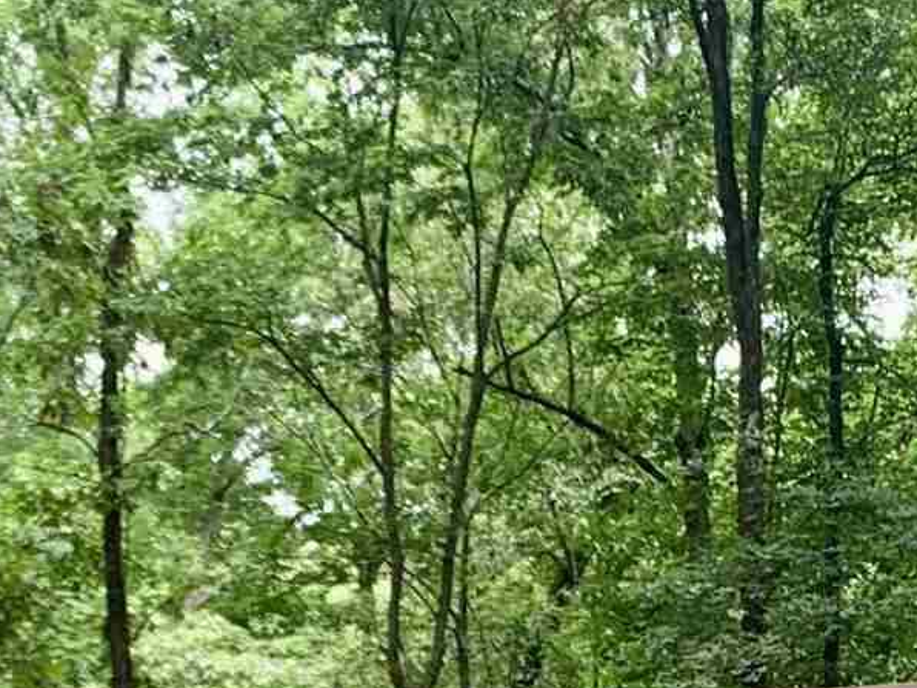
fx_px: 3550
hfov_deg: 14.7
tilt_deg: -4.1
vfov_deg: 10.3
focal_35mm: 134
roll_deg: +0.5
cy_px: 1301
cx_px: 455
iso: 32
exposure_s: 1/121
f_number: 1.8
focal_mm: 4.25
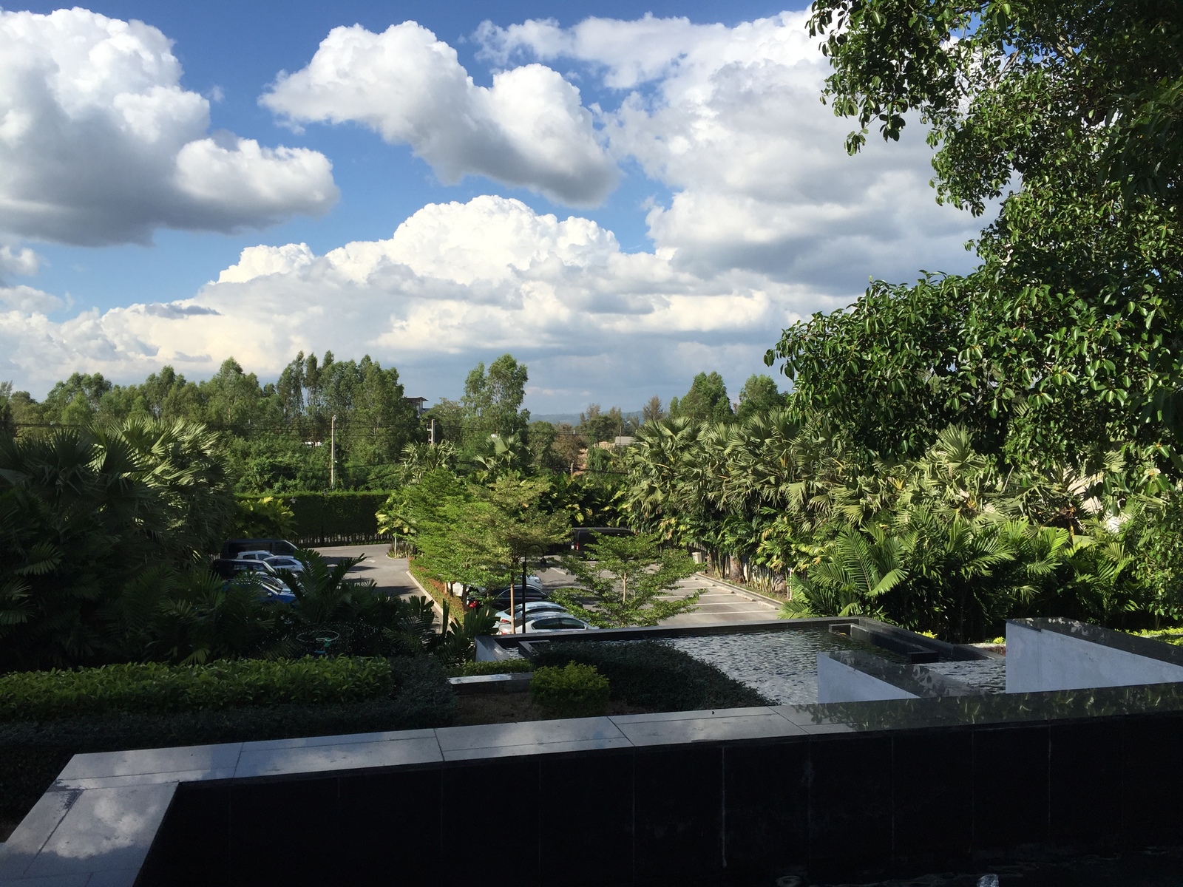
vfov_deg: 48.2
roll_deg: -0.2
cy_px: 444
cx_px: 592
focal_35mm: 29
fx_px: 991
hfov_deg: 61.7
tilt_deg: +0.4
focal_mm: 4.15
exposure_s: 1/2475
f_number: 2.2
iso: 32
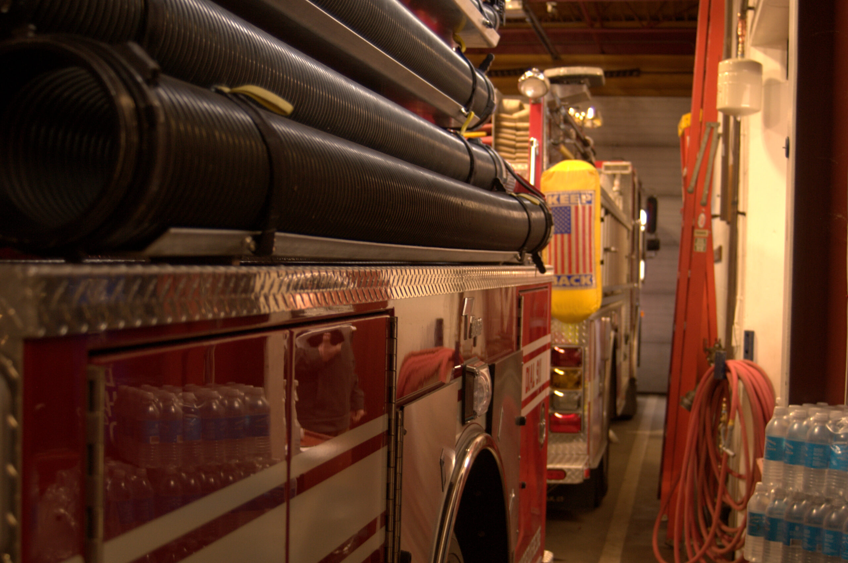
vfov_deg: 22.6
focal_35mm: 60
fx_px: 1412
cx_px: 424
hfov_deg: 33.4
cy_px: 282
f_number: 4
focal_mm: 40
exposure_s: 1/15
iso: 640
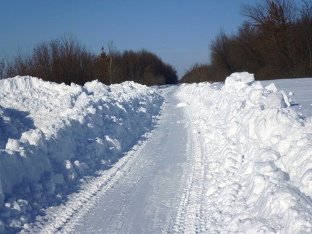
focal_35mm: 87
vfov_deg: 17.0
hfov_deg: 22.5
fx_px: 784
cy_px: 117
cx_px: 156
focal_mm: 15.5
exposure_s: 1/160
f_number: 18
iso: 100
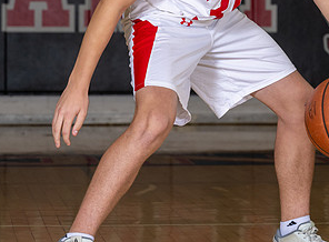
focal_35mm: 249
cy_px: -56
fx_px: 2351
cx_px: 222
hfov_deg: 8.0
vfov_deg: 5.9
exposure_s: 1/125
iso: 400
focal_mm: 90
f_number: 5.6
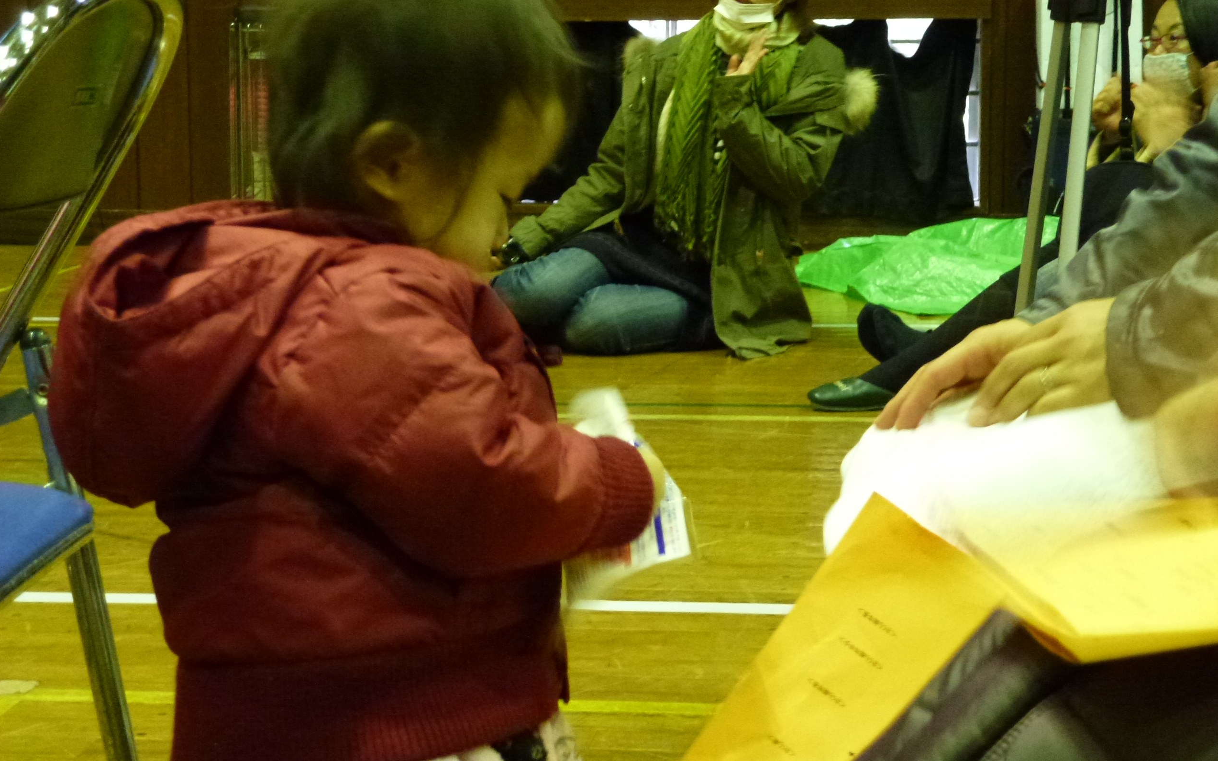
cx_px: 609
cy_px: 364
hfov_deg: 25.5
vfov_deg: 16.1
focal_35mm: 81
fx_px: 2689
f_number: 4.7
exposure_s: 1/10
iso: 800
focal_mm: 13.6
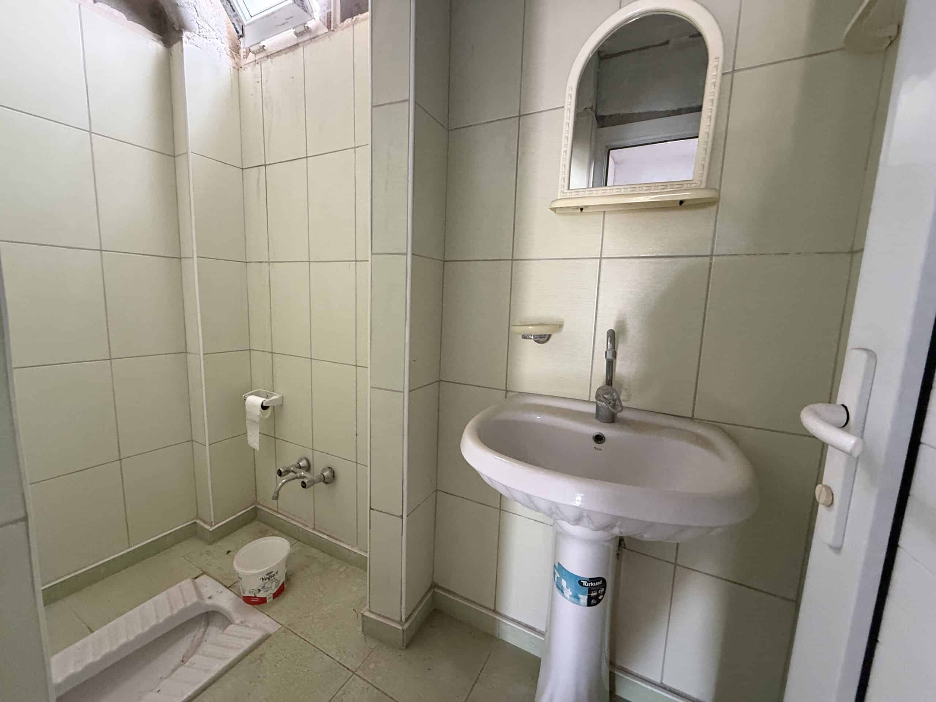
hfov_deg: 102.1
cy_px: 351
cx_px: 468
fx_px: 379
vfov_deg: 85.7
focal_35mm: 14
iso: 500
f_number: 2.2
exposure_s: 1/60
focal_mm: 2.22
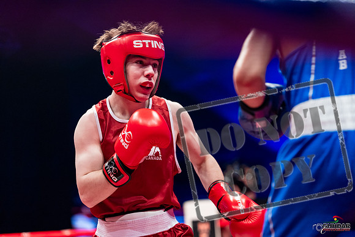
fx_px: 967
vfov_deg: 14.0
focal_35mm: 98
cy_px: 118
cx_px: 178
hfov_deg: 20.8
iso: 3200
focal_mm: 98
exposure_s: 1/1000
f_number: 2.5
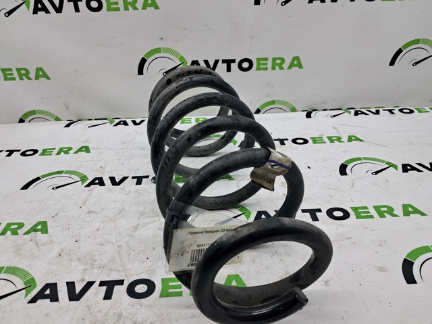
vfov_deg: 51.3
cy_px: 162
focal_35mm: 27
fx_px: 337
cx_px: 216
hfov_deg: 65.4
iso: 50
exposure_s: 1/60
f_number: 1.8
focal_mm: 4
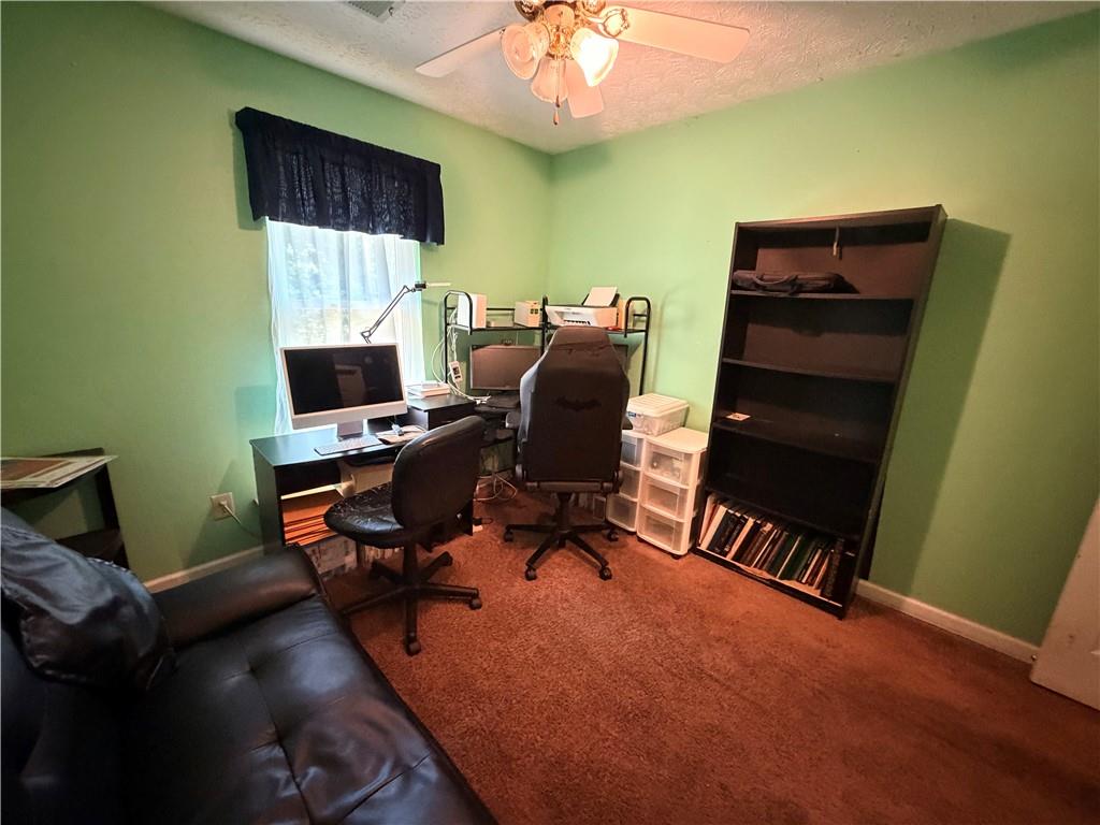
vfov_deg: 85.7
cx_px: 550
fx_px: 445
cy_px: 412
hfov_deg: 102.1
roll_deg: -1.4
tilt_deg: -14.5
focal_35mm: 14
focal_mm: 2.22
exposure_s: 1/40
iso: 1000
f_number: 2.2
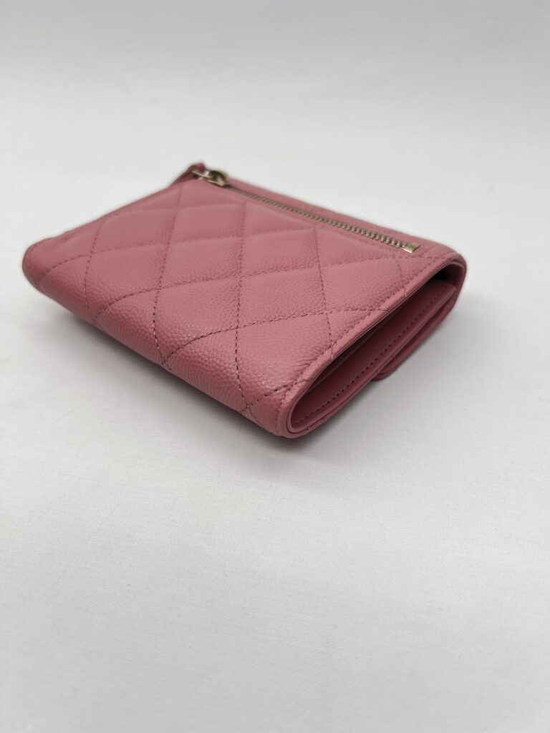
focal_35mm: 26
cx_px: 275
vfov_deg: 67.3
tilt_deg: -38.9
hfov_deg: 53.1
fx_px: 551
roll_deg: +0.1
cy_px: 366
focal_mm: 5.7
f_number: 1.5
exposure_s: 1/201
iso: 40
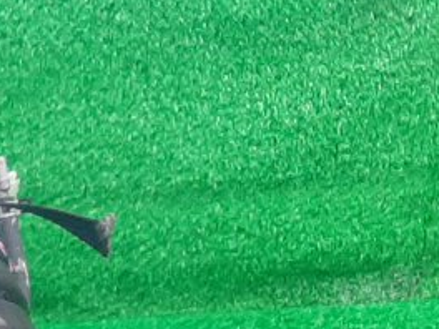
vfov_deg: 9.9
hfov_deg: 12.5
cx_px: -381
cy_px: 588
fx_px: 1801
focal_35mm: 142
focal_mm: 3.93
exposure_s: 1/50
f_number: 1.7
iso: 183
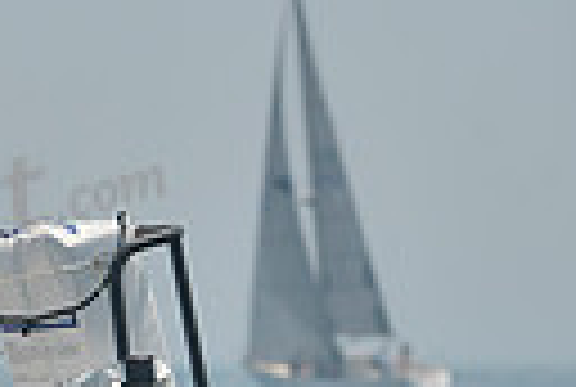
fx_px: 14514
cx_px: -698
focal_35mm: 905
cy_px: 542
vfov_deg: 1.5
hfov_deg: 2.3
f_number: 8
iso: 280
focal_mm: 200
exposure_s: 1/1000
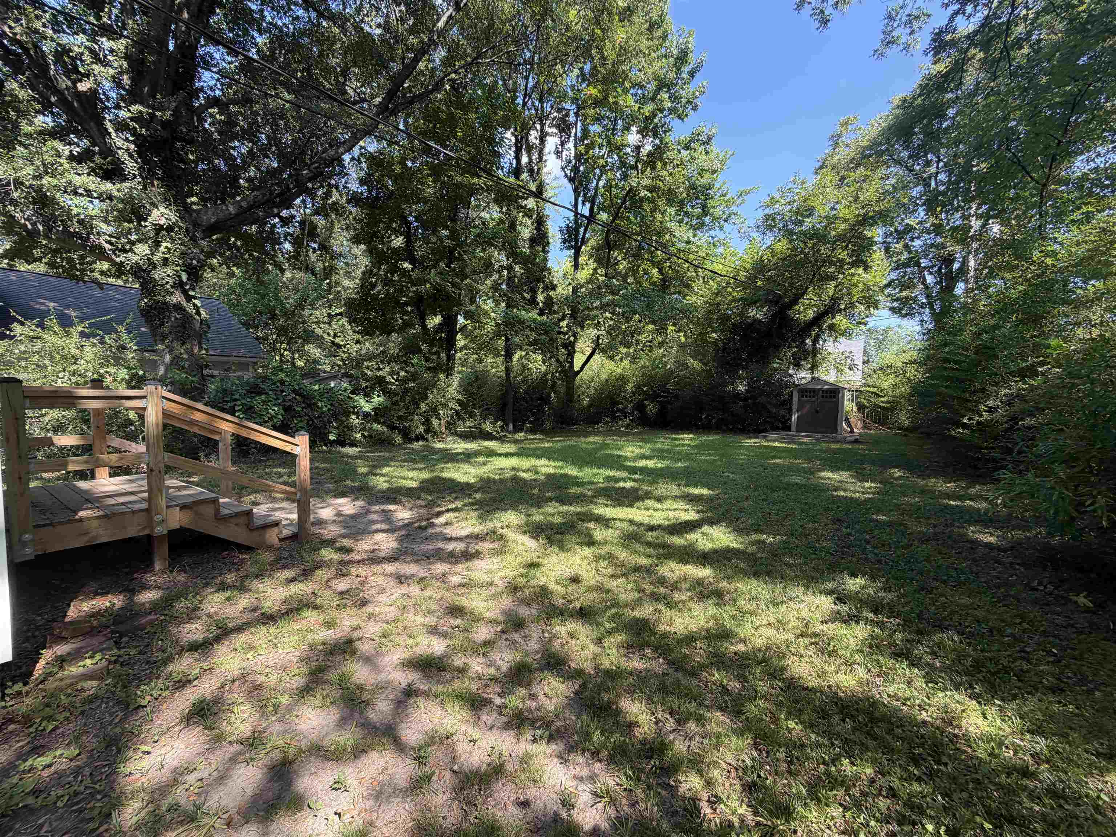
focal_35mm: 14
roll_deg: -1.2
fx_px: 451
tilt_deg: -3.2
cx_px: 558
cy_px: 418
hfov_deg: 102.1
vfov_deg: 85.7
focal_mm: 2.22
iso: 40
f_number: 2.2
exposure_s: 1/167
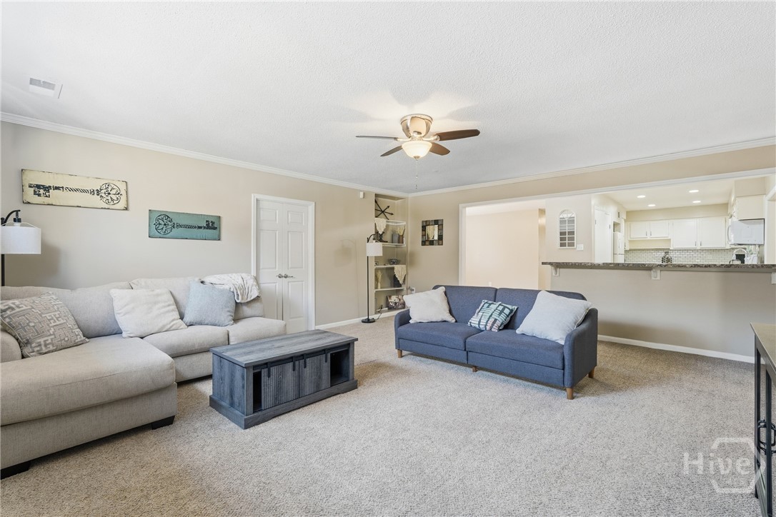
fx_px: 345
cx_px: 388
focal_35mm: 16
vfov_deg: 73.7
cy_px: 258
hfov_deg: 96.7
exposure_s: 1/30
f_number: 9
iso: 320
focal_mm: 16
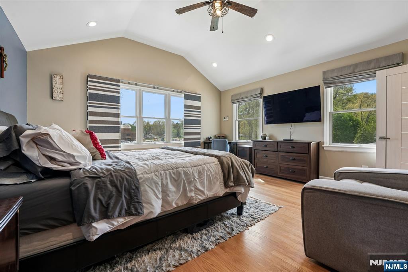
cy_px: 136
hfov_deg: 104.3
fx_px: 159
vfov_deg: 81.2
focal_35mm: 14
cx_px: 204
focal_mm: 14
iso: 250
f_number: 8
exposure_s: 1/40
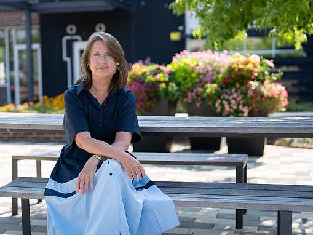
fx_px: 516
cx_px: 141
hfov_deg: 33.7
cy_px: 118
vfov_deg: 25.7
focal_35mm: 57
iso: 100
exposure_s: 1/1000
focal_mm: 52
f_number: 2
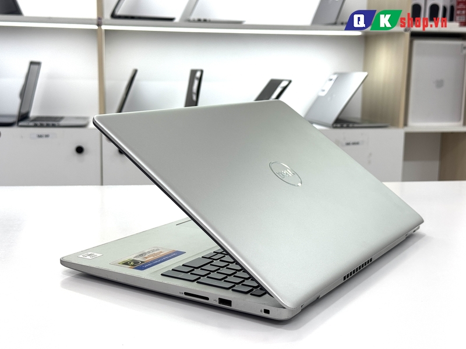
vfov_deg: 30.3
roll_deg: +0.2
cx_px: 233
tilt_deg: -9.4
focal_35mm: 48
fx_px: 646
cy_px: 174
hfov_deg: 39.7
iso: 50
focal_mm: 6.76
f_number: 1.78
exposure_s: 1/154
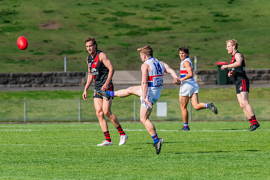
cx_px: 134
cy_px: 100
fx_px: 3567
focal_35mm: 476
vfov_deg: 2.9
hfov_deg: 4.3
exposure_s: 1/1600
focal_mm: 420
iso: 800
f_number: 10
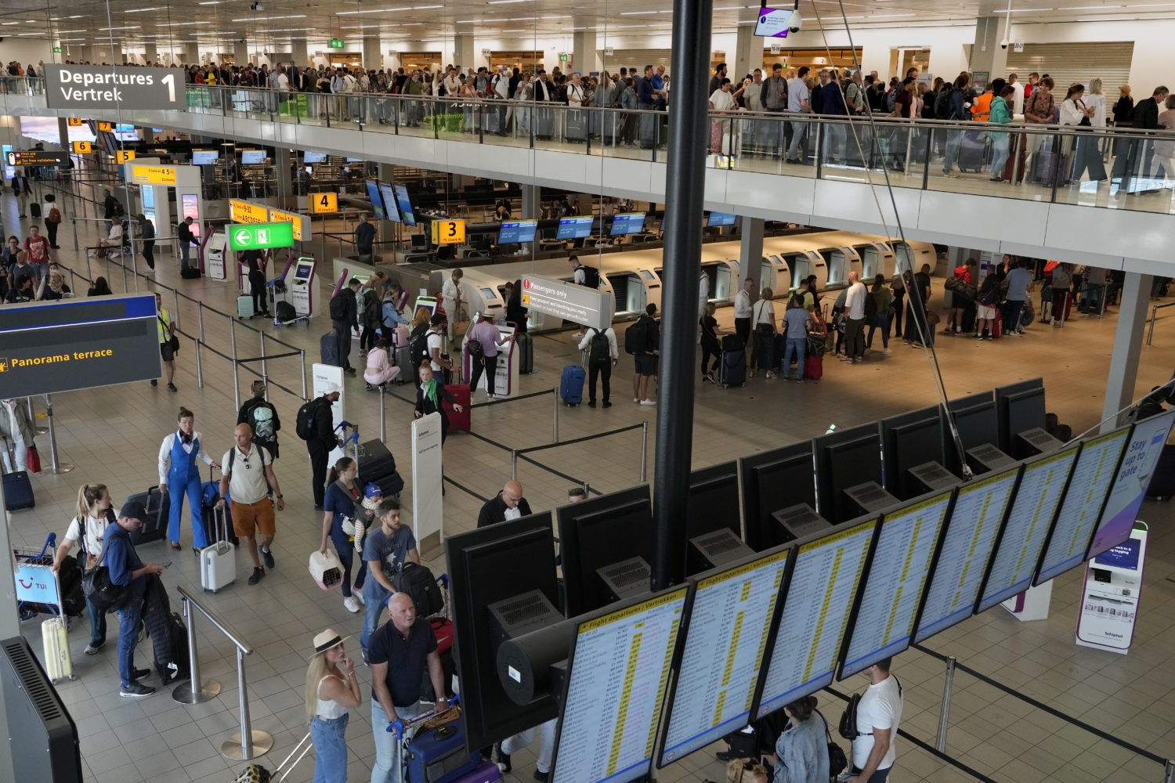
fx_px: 1044
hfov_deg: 58.7
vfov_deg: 41.1
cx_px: 588
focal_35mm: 32
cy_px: 392
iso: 3200
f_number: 5.6
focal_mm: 32
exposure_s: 1/250
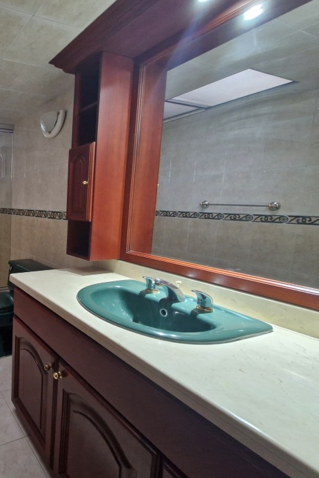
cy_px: 237
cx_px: -5
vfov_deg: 86.9
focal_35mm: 19
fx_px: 253
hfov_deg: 50.9
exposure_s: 1/30
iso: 500
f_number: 2.2
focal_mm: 1.74
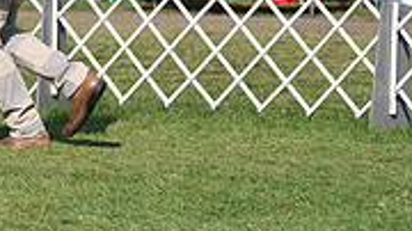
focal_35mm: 344
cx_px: -105
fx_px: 3756
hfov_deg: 6.2
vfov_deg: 3.5
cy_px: -94
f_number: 4
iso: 100
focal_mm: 102
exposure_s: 1/1250
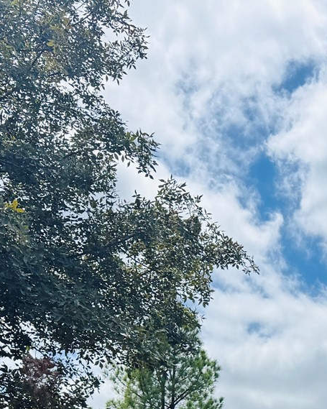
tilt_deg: +8.0
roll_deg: +0.4
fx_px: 956
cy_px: 500
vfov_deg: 22.2
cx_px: 479
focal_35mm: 79
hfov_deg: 17.6
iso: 80
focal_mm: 6.76
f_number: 1.78
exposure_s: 1/7937
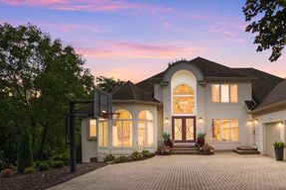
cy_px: 133
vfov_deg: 48.3
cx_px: 186
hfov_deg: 67.9
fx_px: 207
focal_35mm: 26
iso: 100
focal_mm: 10
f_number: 4
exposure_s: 1/320
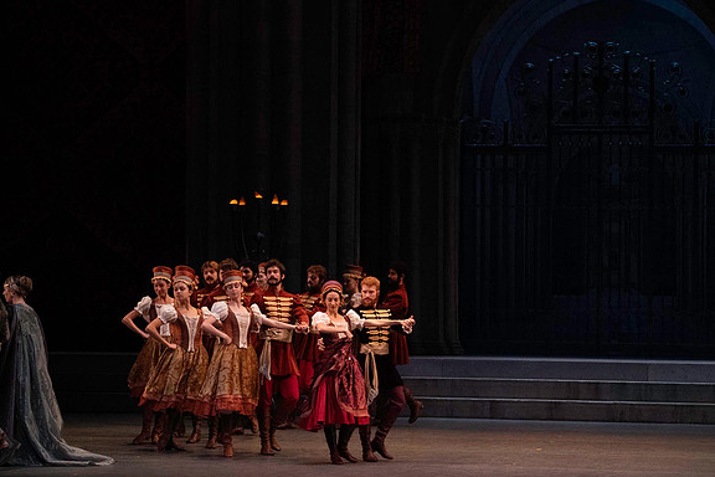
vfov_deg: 10.2
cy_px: 239
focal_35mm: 135
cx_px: 358
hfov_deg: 15.2
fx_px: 2681
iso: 12800
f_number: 7.1
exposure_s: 1/400
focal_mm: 134
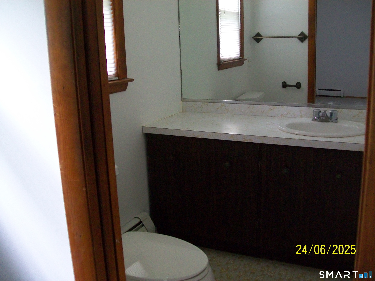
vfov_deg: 39.7
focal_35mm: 36
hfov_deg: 51.4
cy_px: 140
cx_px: 188
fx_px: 390
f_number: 2.7
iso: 200
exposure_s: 1/8
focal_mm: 6
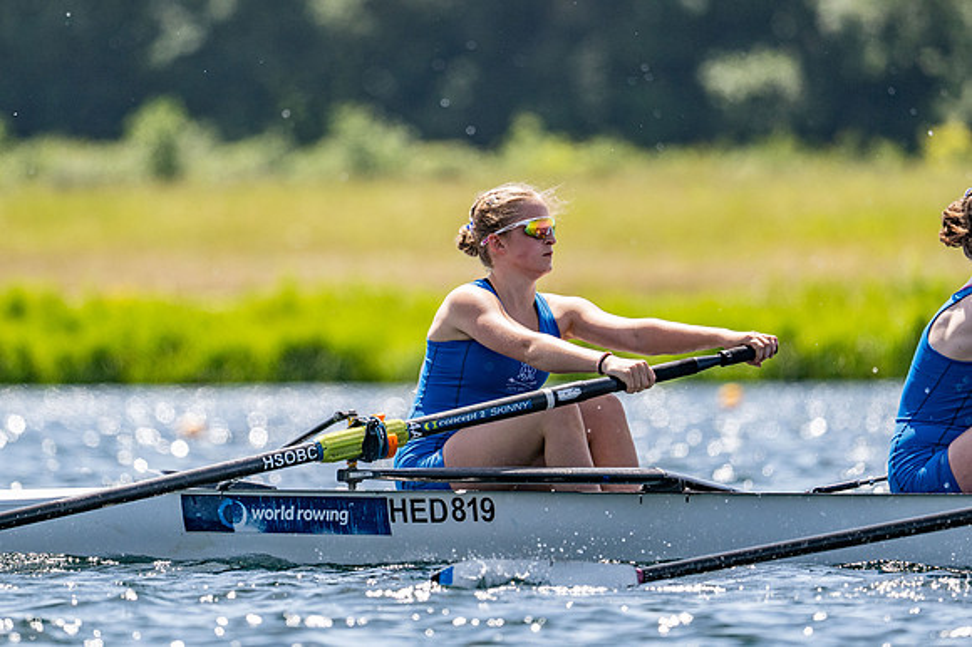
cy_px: 324
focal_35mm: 600
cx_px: 486
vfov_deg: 2.3
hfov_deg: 3.4
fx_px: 16190
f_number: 4.5
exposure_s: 1/2500
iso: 250
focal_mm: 400
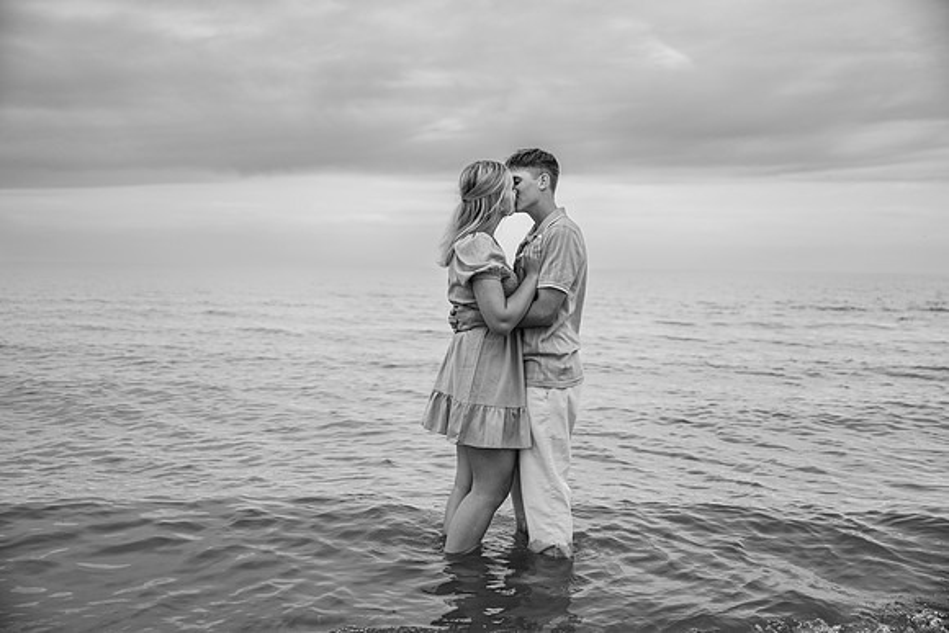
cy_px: 316
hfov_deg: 50.7
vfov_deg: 35.1
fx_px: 1002
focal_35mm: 38
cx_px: 474
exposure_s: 1/1000
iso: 320
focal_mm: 38
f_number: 2.8
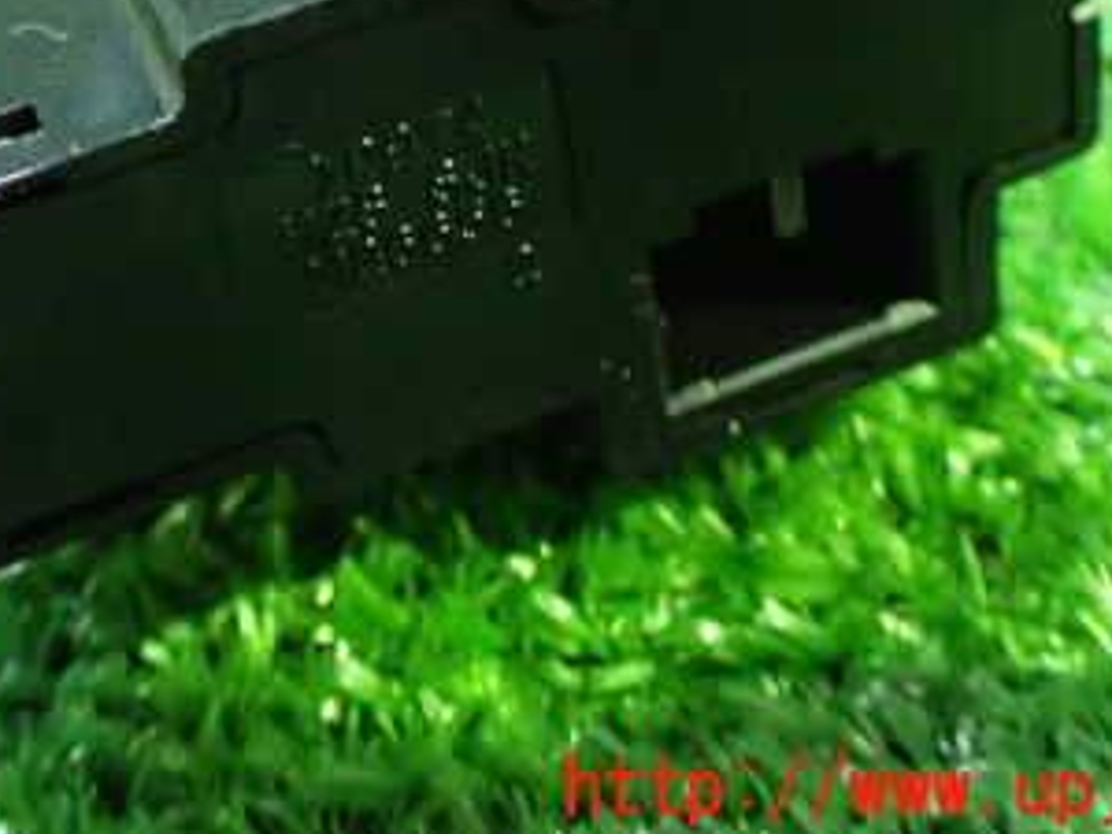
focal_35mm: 60
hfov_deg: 31.7
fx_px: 1927
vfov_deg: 23.4
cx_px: 289
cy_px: 4
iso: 1250
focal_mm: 5.4
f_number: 2.3
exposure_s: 1/30
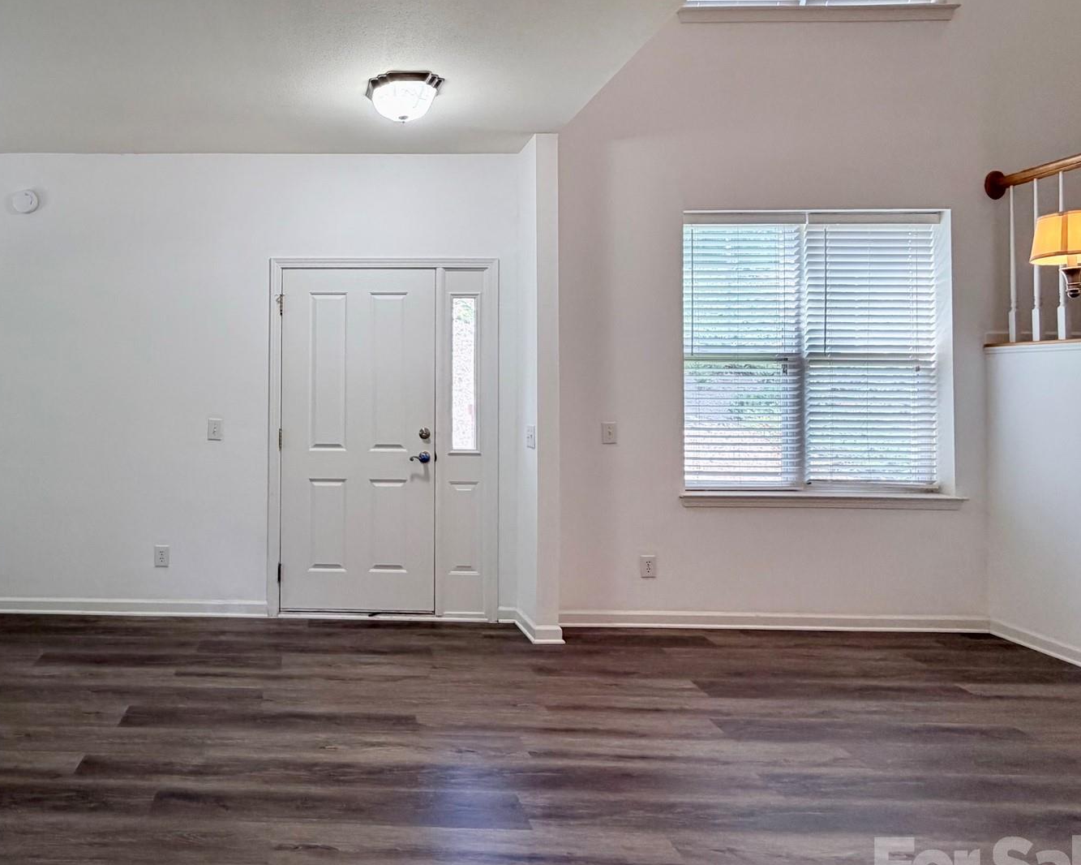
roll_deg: +0.6
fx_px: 672
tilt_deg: +0.0
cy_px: 373
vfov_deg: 65.2
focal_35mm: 21
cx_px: 302
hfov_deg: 73.5
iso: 200
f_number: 2.2
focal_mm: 2.22
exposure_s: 1/120
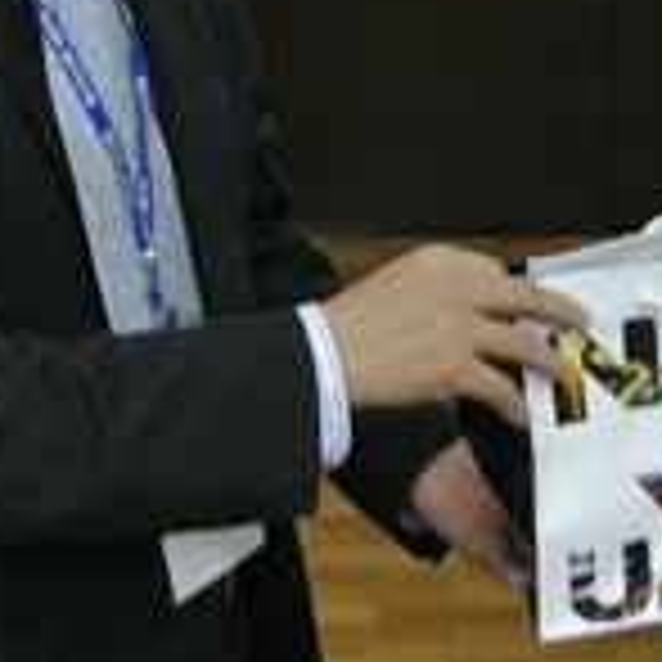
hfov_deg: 15.3
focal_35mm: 113
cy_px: 110
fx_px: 2445
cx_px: 554
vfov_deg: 15.3
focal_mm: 14.5
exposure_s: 1/25
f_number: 4
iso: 800
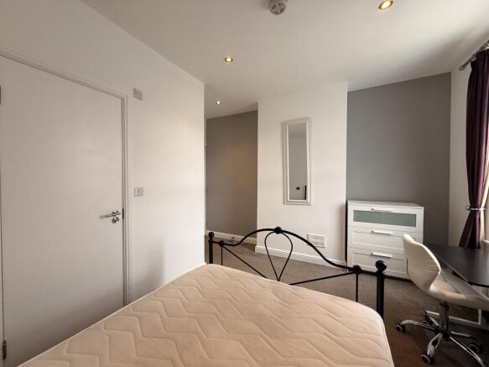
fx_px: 198
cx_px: 244
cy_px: 184
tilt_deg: -0.5
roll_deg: -0.1
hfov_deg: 102.1
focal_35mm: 14
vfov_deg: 85.7
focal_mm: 2.22
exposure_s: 1/100
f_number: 2.2
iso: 100
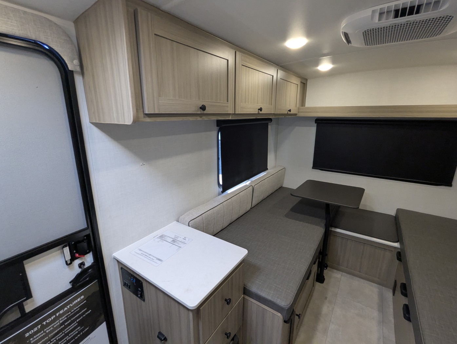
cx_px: 228
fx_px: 212
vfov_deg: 78.2
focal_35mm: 16
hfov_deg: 94.4
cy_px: 172
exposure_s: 1/137
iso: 302
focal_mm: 2.35
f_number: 2.2
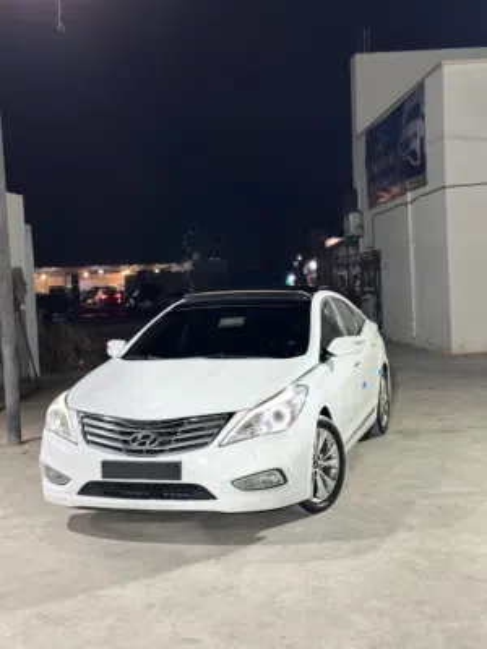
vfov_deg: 39.7
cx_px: 244
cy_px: 324
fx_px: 900
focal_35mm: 48
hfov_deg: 30.3
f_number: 1.78
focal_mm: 6.86
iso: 160
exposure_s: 1/100
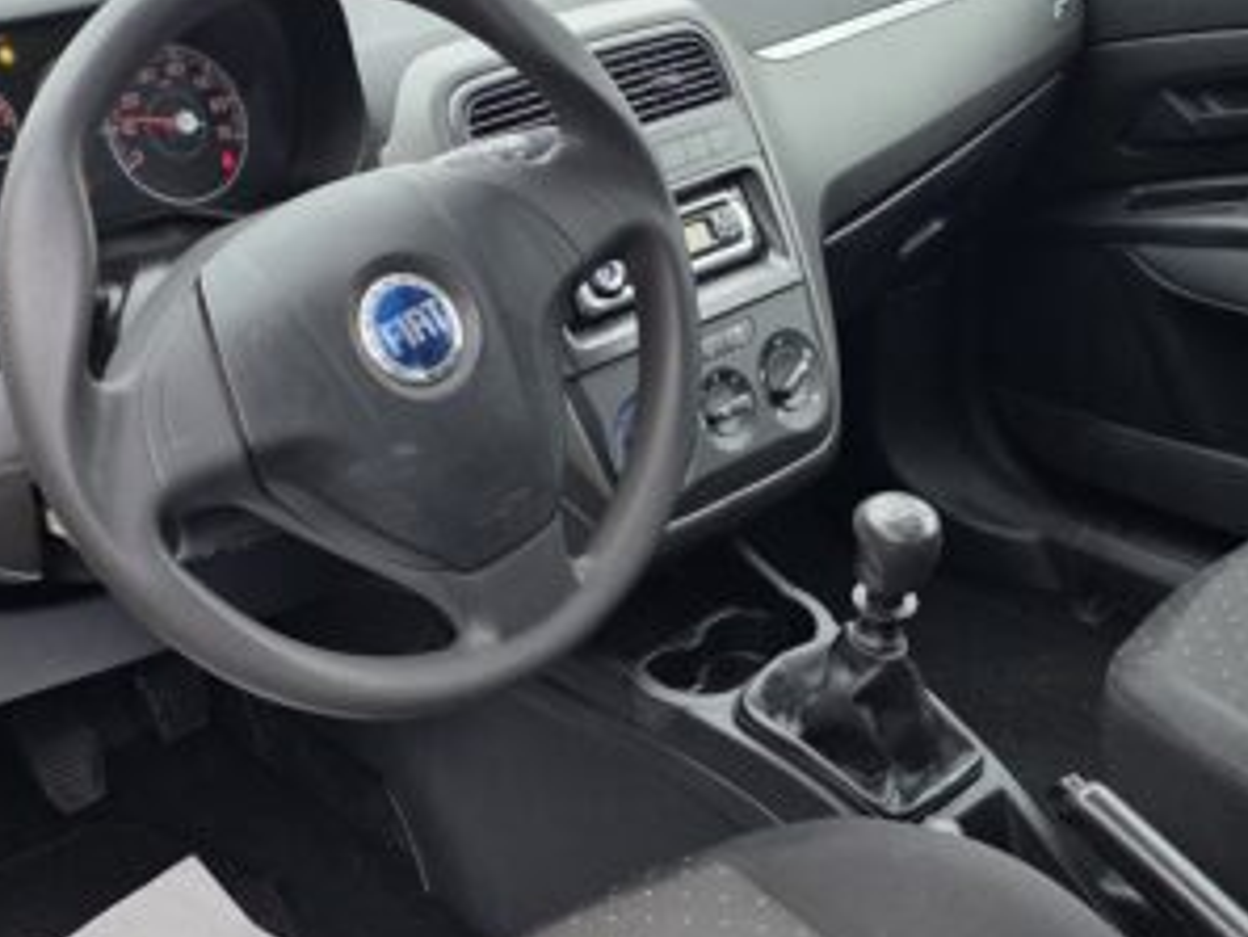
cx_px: 752
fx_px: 2236
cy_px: 538
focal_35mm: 62
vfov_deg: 23.6
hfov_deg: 31.1
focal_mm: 6.25
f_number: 1.7
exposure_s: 1/180
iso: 200
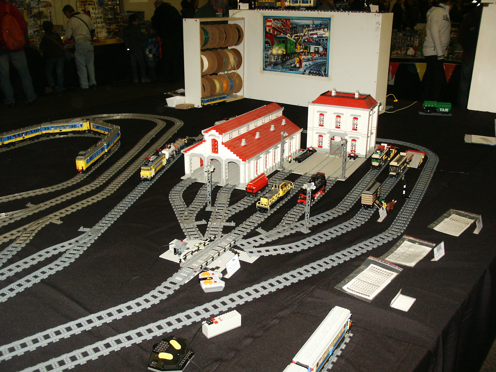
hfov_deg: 52.6
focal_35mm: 35
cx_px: 248
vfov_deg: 40.7
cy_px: 186
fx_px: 502
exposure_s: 1/45
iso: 200
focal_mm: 7.18
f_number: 3
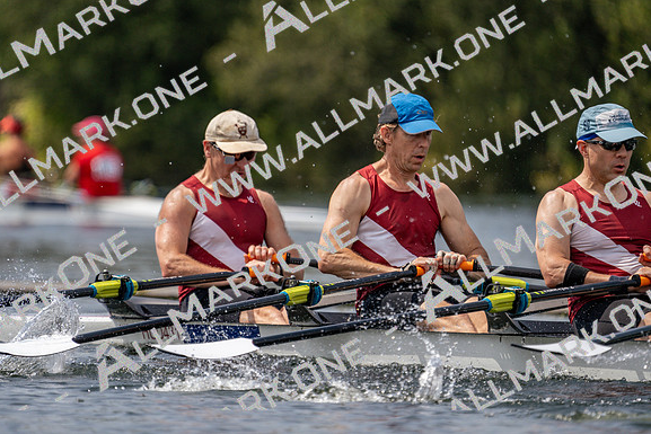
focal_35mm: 603
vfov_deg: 2.3
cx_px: 325
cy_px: 217
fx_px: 10906
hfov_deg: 3.4
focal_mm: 600
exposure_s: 1/1600
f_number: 6.3
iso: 250
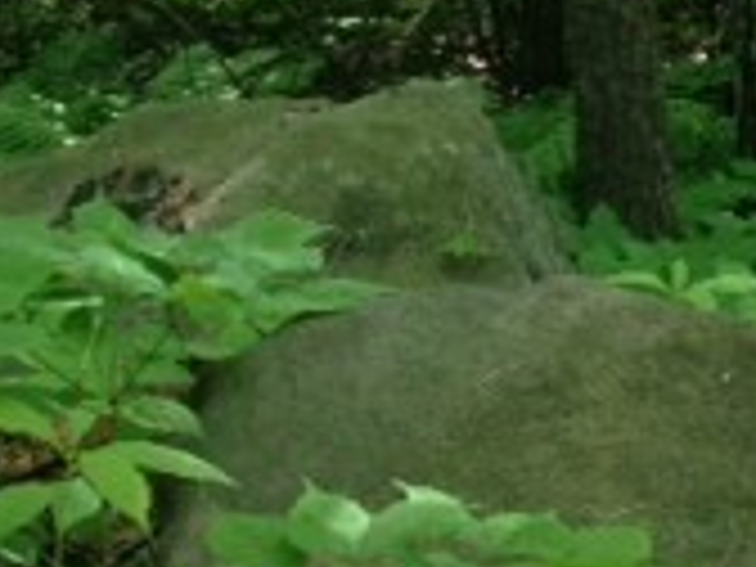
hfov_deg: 15.6
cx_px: 333
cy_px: -68
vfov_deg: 11.6
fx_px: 2752
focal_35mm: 126
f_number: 2.4
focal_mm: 4.12
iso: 80
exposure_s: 1/120
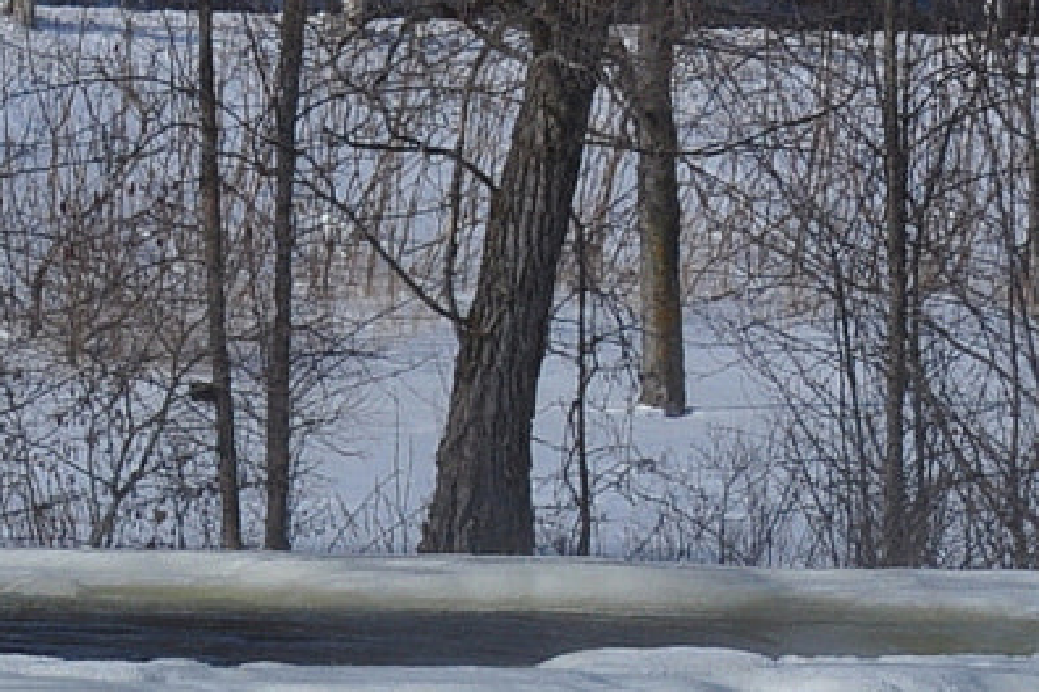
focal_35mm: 757
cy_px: 1189
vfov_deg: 1.8
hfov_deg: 2.7
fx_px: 21847
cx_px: -257
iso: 200
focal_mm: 125
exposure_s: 1/640
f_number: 13
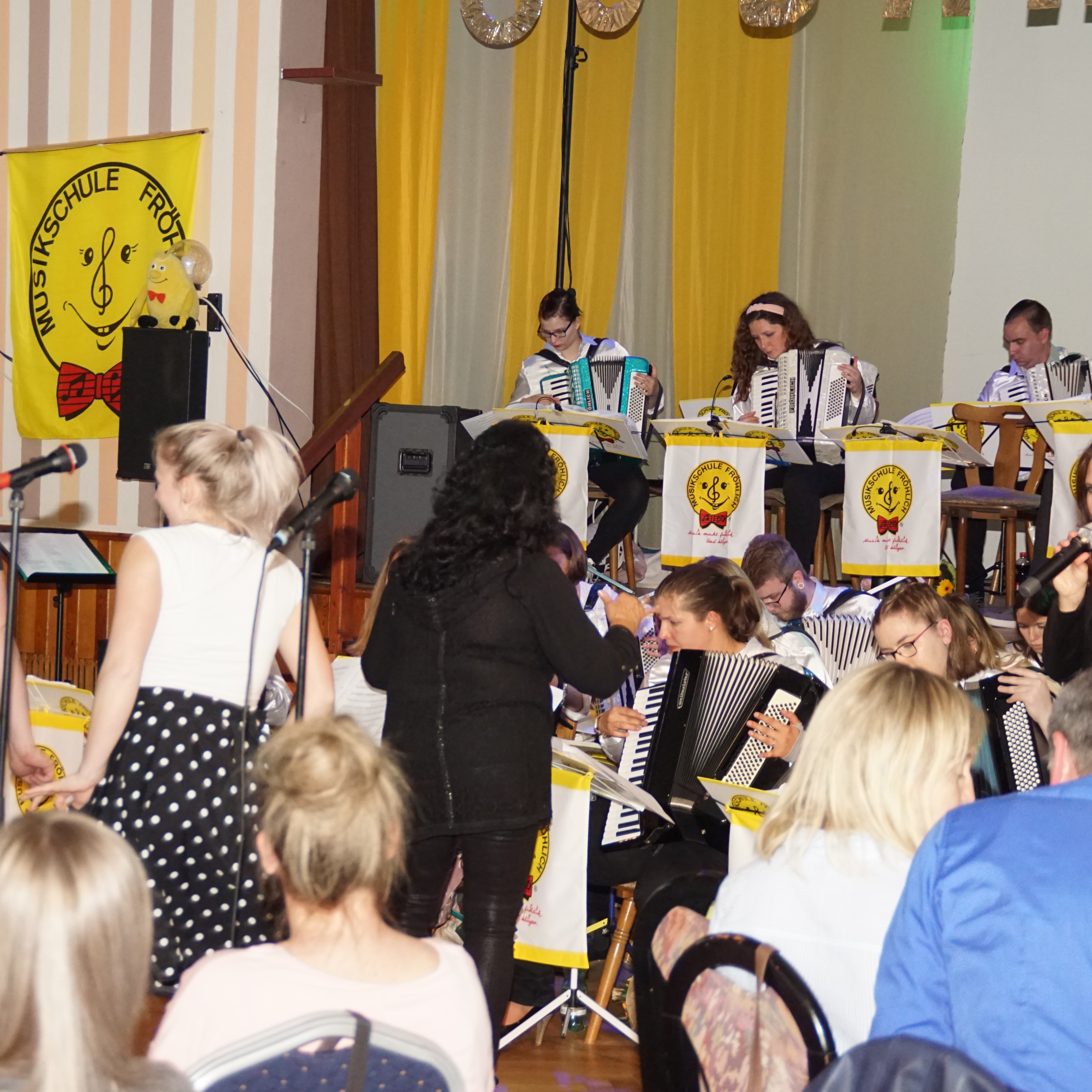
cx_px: 500
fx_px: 3426
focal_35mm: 96
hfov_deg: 18.1
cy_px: 545
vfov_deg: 18.1
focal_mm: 50
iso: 1600
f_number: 4.5
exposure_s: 1/60
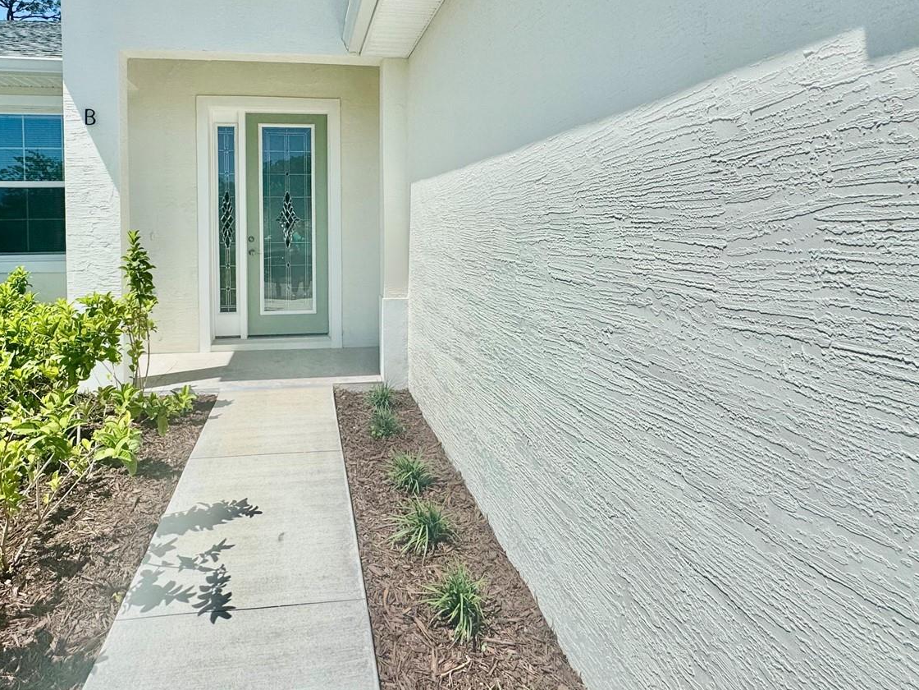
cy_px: 242
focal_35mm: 20
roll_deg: +0.2
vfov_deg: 64.6
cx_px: 363
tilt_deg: -1.3
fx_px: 531
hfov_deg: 80.7
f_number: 2.2
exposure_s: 1/4132
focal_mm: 2.22
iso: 40
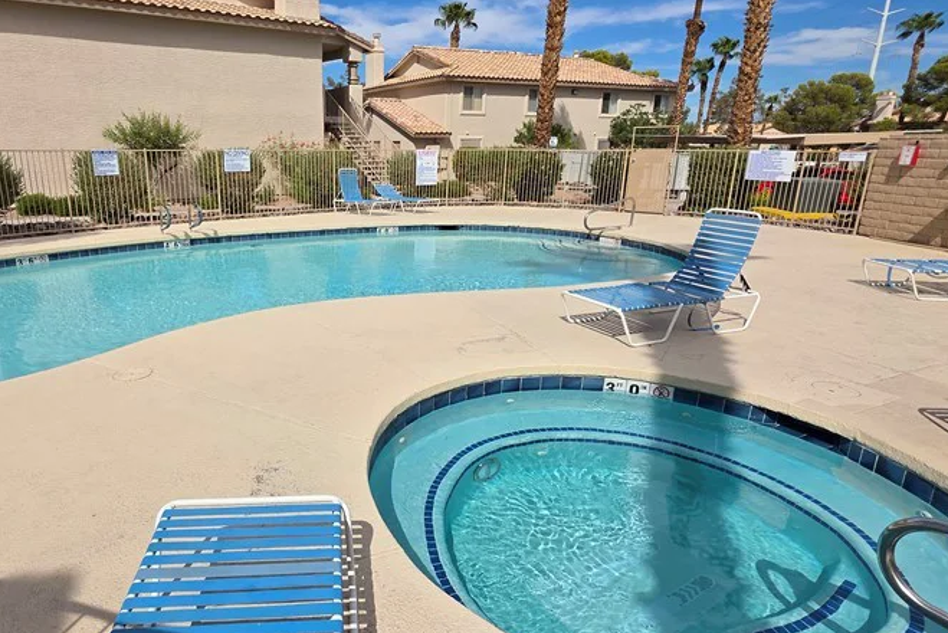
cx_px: 367
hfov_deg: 80.0
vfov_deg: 59.5
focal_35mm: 21
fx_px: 553
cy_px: 319
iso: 40
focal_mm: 2.2
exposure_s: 1/4217
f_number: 1.9
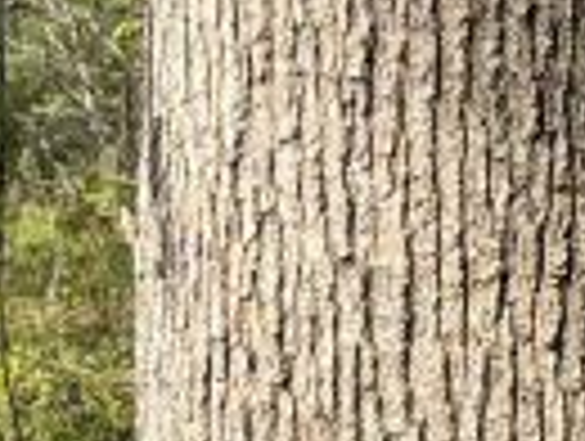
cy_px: -9
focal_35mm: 246
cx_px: 574
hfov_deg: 8.0
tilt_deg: +2.7
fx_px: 4165
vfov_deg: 6.0
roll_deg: -0.1
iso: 64
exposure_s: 1/1931
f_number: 1.78
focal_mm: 6.76
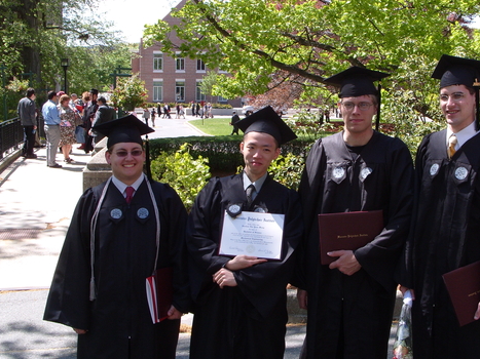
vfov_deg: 30.2
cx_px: 285
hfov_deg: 39.5
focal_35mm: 48
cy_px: 149
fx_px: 665
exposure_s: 1/250
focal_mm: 7.8
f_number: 4.8
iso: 80
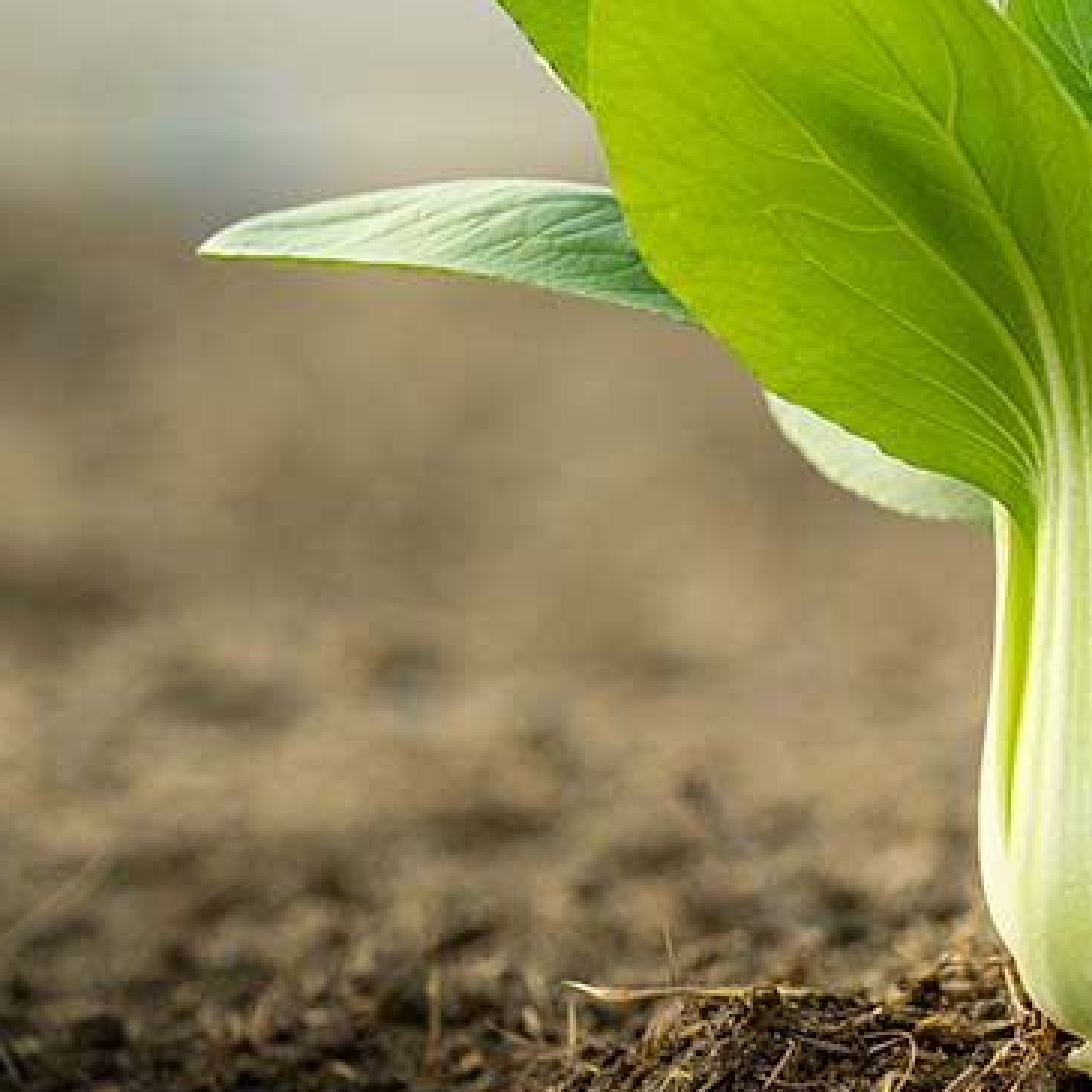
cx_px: 1281
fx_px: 15204
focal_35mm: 426
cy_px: 309
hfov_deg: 4.1
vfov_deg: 4.1
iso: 500
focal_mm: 190
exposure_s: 1/200
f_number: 5.6
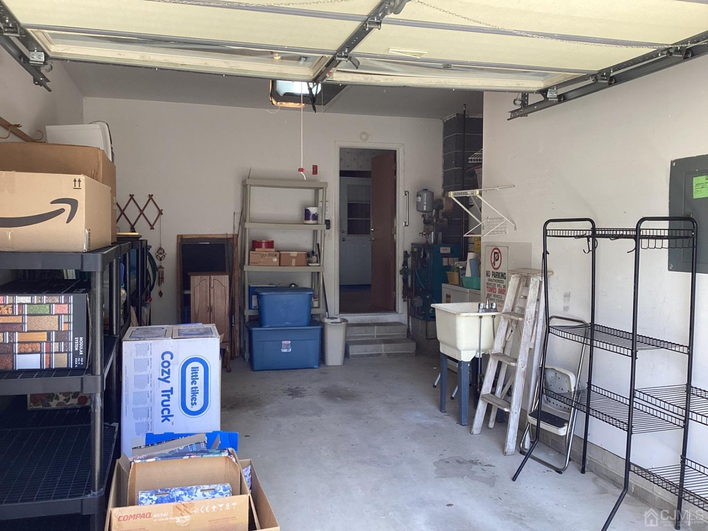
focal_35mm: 31
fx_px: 634
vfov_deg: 45.4
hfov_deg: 58.4
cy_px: 266
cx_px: 354
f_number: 2.4
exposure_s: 1/100
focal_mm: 3.3
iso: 64
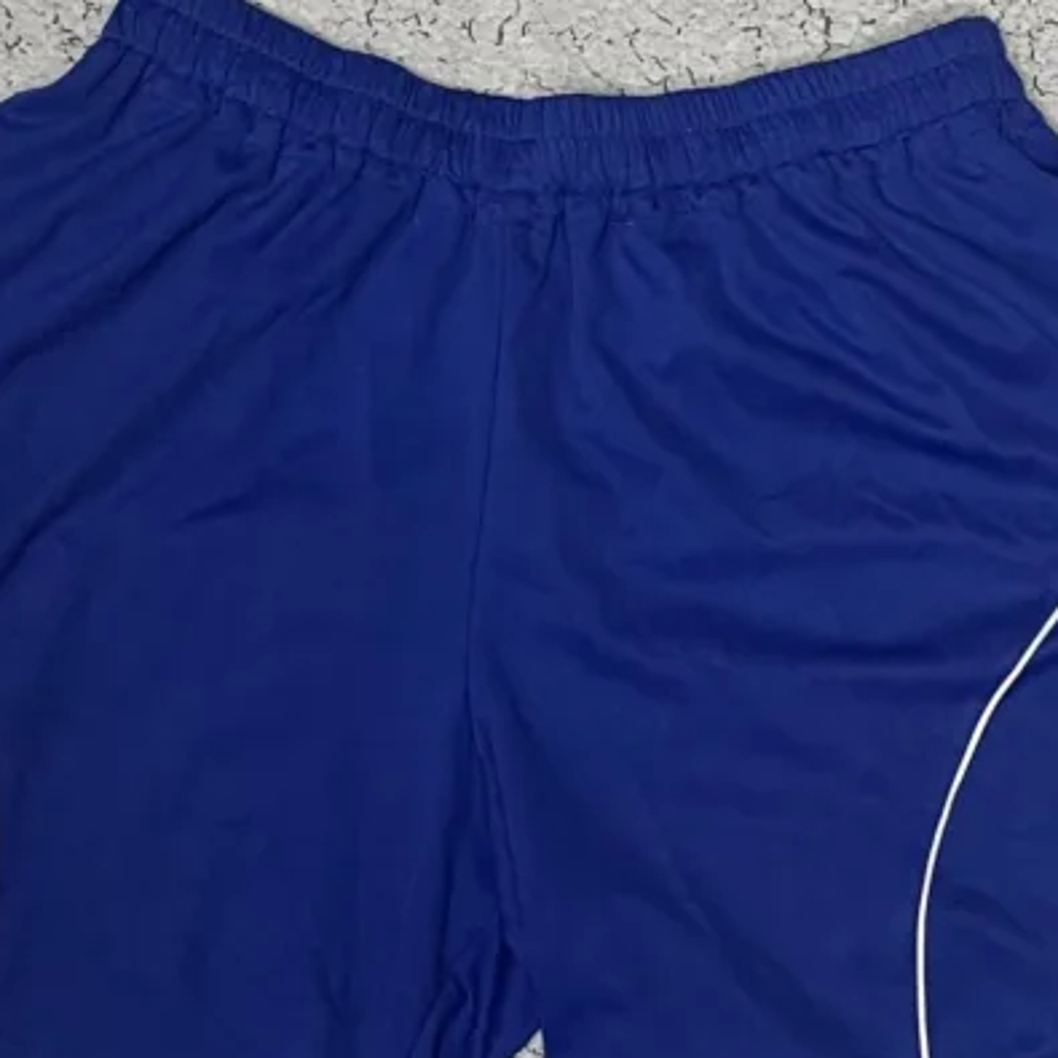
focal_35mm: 31
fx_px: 1072
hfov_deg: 52.5
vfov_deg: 52.3
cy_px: 607
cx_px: 525
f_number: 1.6
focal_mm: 4.2
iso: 200
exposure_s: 1/50
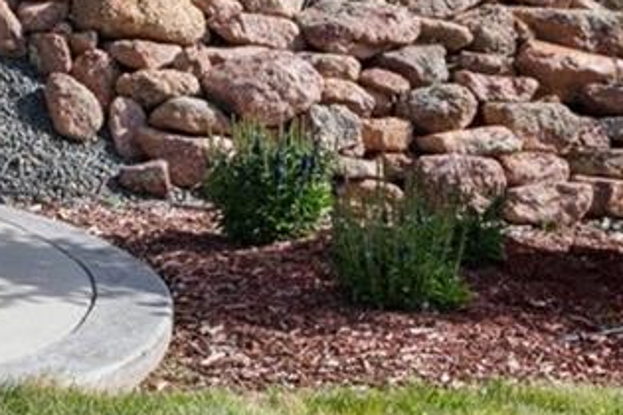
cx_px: -785
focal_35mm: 122
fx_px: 2111
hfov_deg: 13.3
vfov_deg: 10.9
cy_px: -140
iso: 100
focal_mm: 24
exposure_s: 1/50
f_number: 11
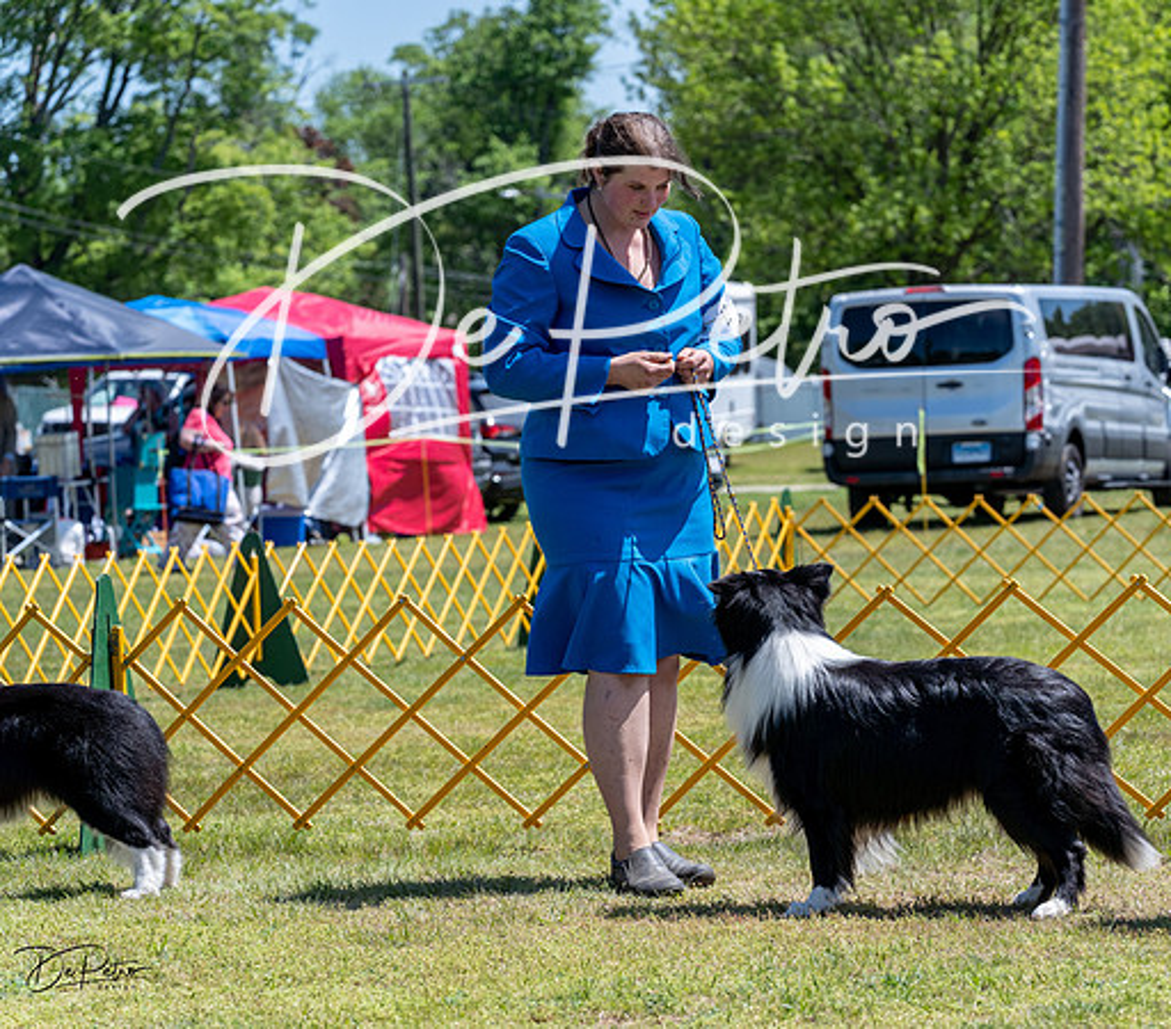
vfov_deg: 10.7
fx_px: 5484
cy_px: 514
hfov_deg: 12.2
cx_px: 771
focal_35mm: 152
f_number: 7.1
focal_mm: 128
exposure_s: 1/1600
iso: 640
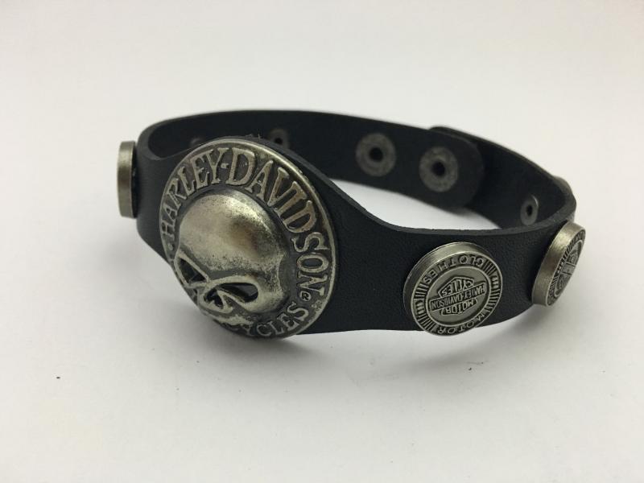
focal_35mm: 29
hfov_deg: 61.7
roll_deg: -0.5
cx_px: 322
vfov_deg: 48.2
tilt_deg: -30.6
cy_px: 242
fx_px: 540
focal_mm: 4.15
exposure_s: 1/30
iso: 160
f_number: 2.2
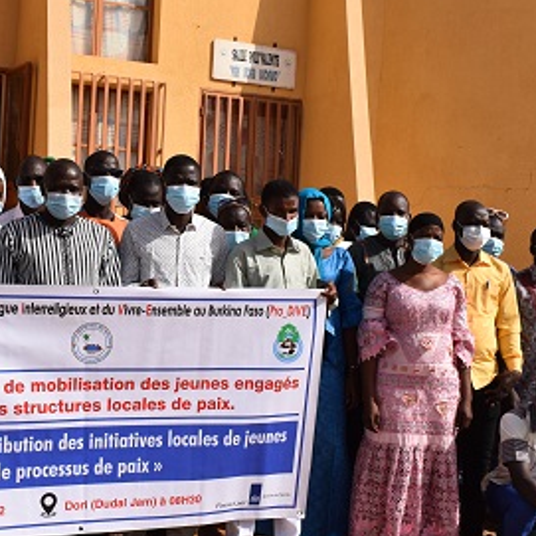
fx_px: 1030
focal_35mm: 59
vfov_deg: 29.1
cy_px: 312
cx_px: 142
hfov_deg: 28.8
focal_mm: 25
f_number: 11
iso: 200
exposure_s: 1/500
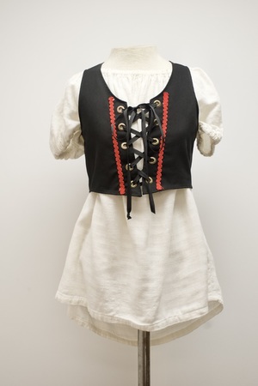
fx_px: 726
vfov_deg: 29.9
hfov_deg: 20.2
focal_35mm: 68
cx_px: 129
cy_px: 193
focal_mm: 45
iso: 1600
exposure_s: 1/100
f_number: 7.1
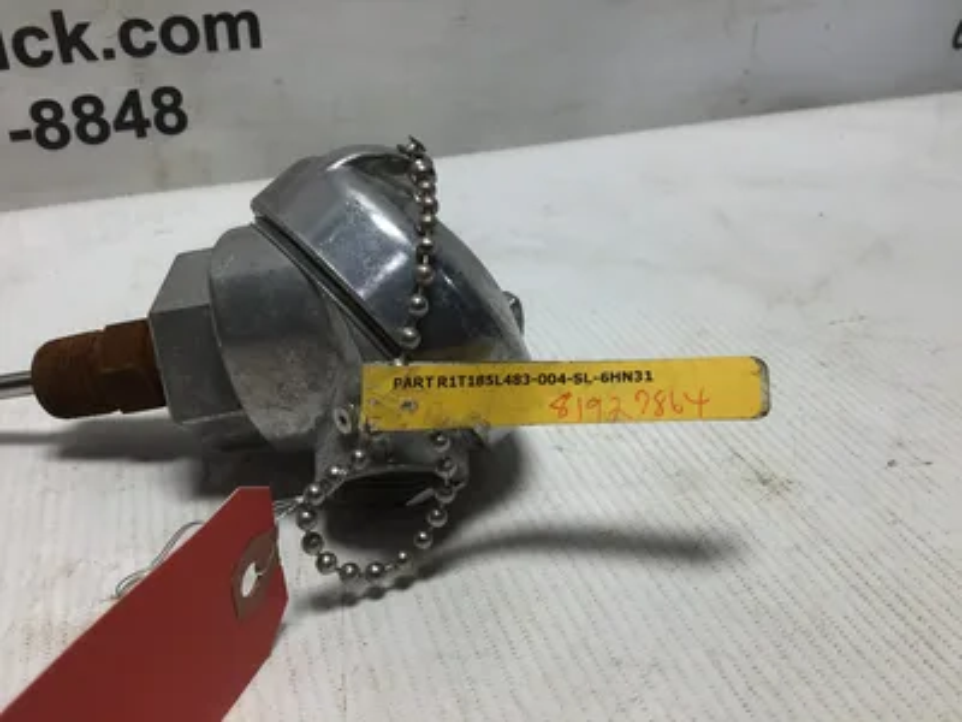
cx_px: 481
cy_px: 361
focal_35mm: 31
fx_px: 862
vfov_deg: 45.4
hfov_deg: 58.4
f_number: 2.4
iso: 25
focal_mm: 3.3
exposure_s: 1/177
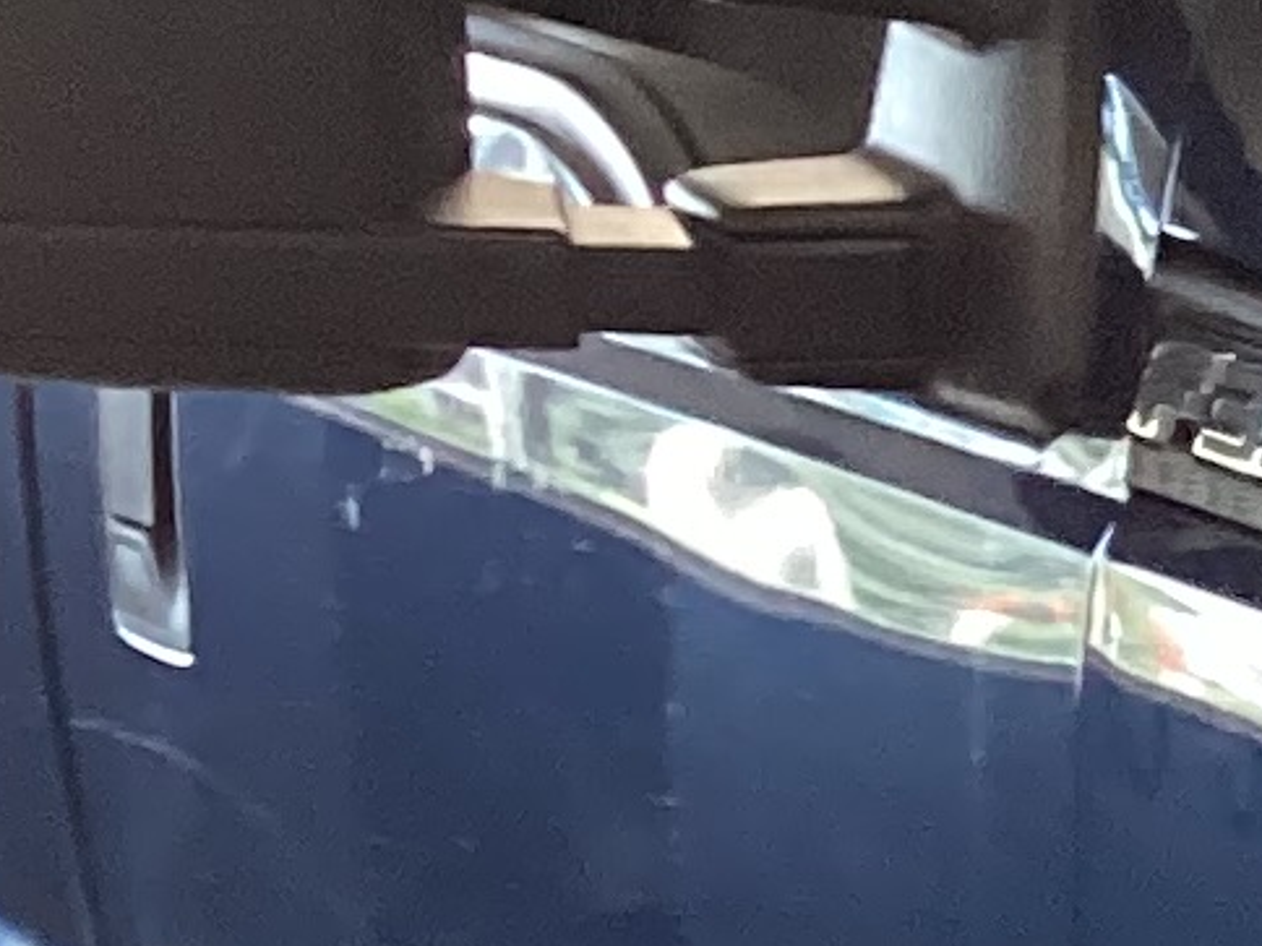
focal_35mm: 209
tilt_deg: -15.1
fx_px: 7620
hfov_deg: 8.4
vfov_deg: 7.0
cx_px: 3384
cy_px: 1311
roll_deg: +0.5
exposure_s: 1/60
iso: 200
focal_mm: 3.3
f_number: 2.4
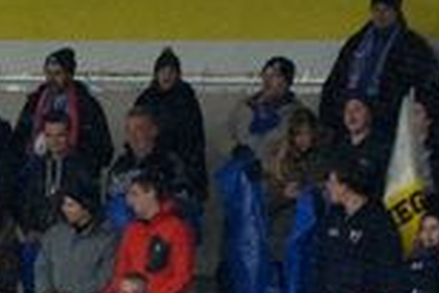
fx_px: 9799
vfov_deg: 1.7
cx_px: 151
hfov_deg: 2.6
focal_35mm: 803
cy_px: 484
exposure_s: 1/1000
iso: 1250
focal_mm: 145
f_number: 4.5
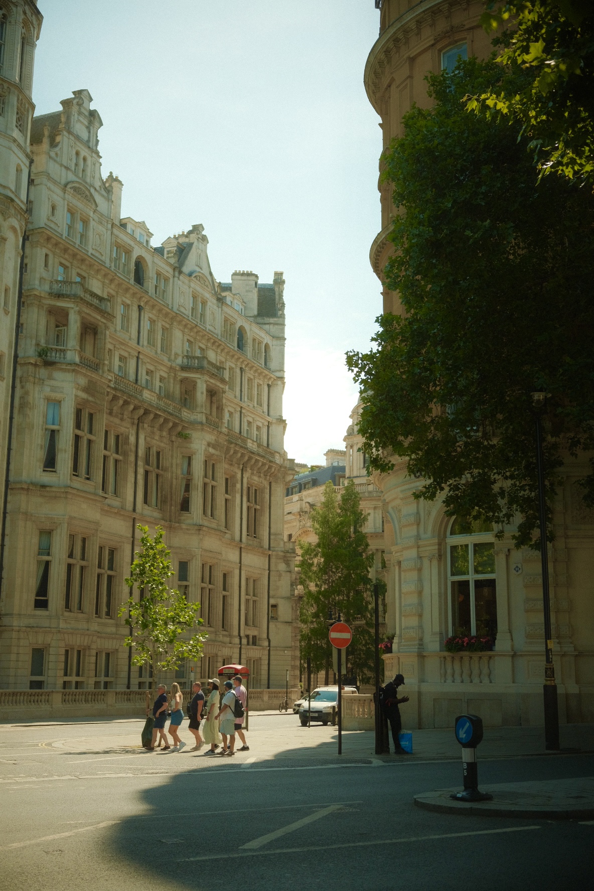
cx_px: 297
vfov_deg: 47.4
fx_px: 1015
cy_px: 446
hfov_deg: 32.6
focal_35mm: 41
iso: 640
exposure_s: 1/3800
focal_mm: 27
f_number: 2.8
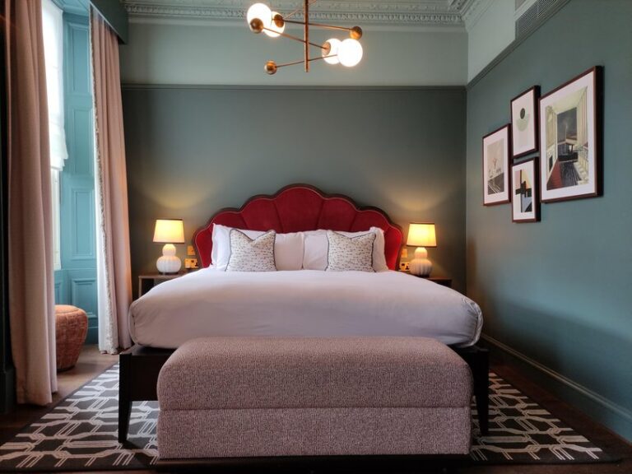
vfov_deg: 54.9
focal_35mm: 25
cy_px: 237
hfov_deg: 69.4
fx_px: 456
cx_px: 316
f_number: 1.89
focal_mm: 5.43
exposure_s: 1/50
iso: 121
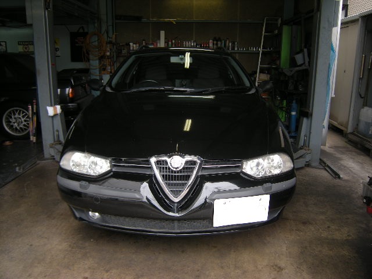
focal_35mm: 28
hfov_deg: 63.4
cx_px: 186
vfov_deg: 49.7
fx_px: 301
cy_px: 140
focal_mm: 4.7
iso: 64
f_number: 2.8
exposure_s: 1/96.2
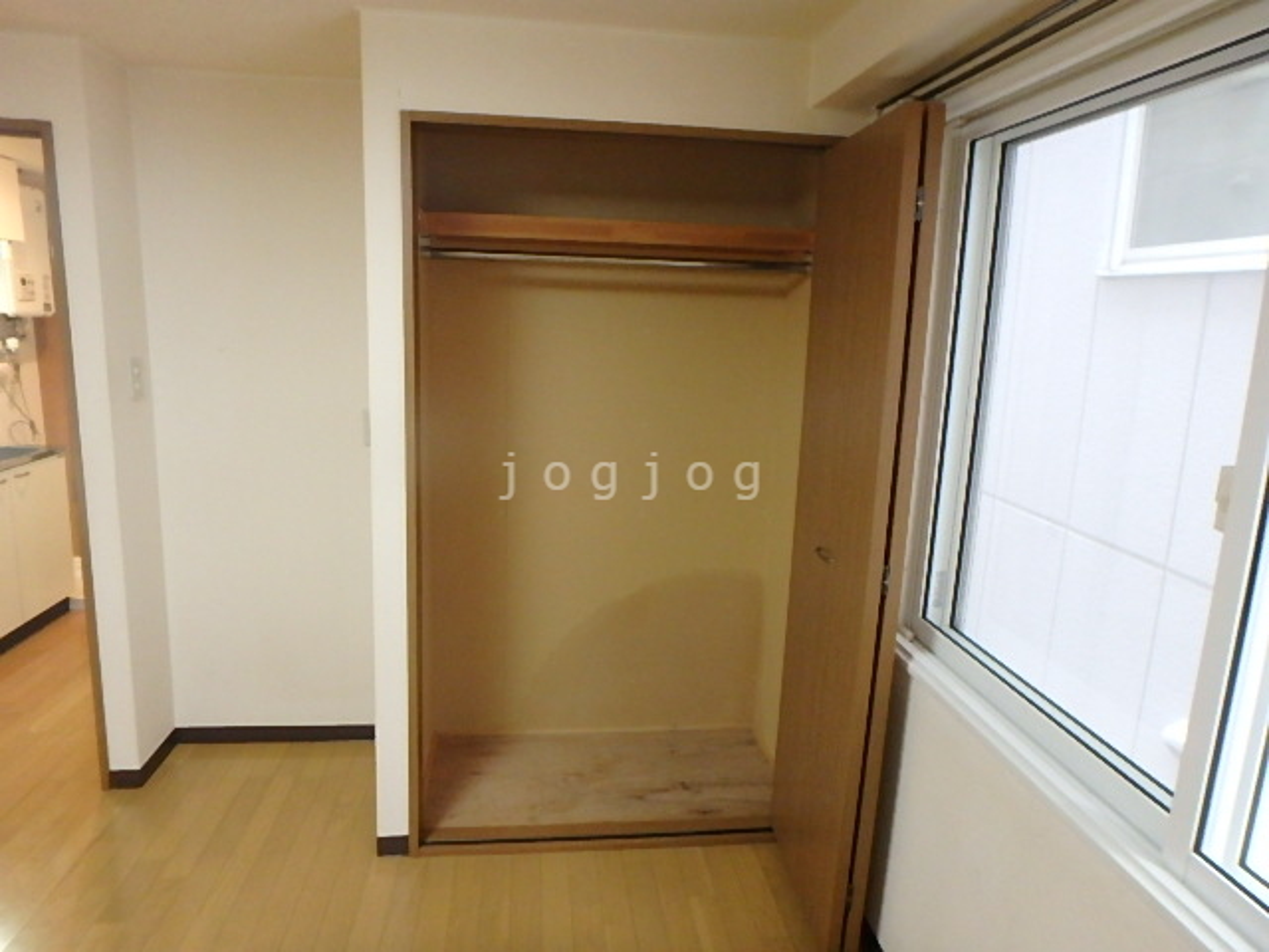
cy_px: 476
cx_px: 634
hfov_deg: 79.0
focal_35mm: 21
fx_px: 770
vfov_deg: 63.4
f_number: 3.5
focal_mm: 3.7
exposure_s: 1/30
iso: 800
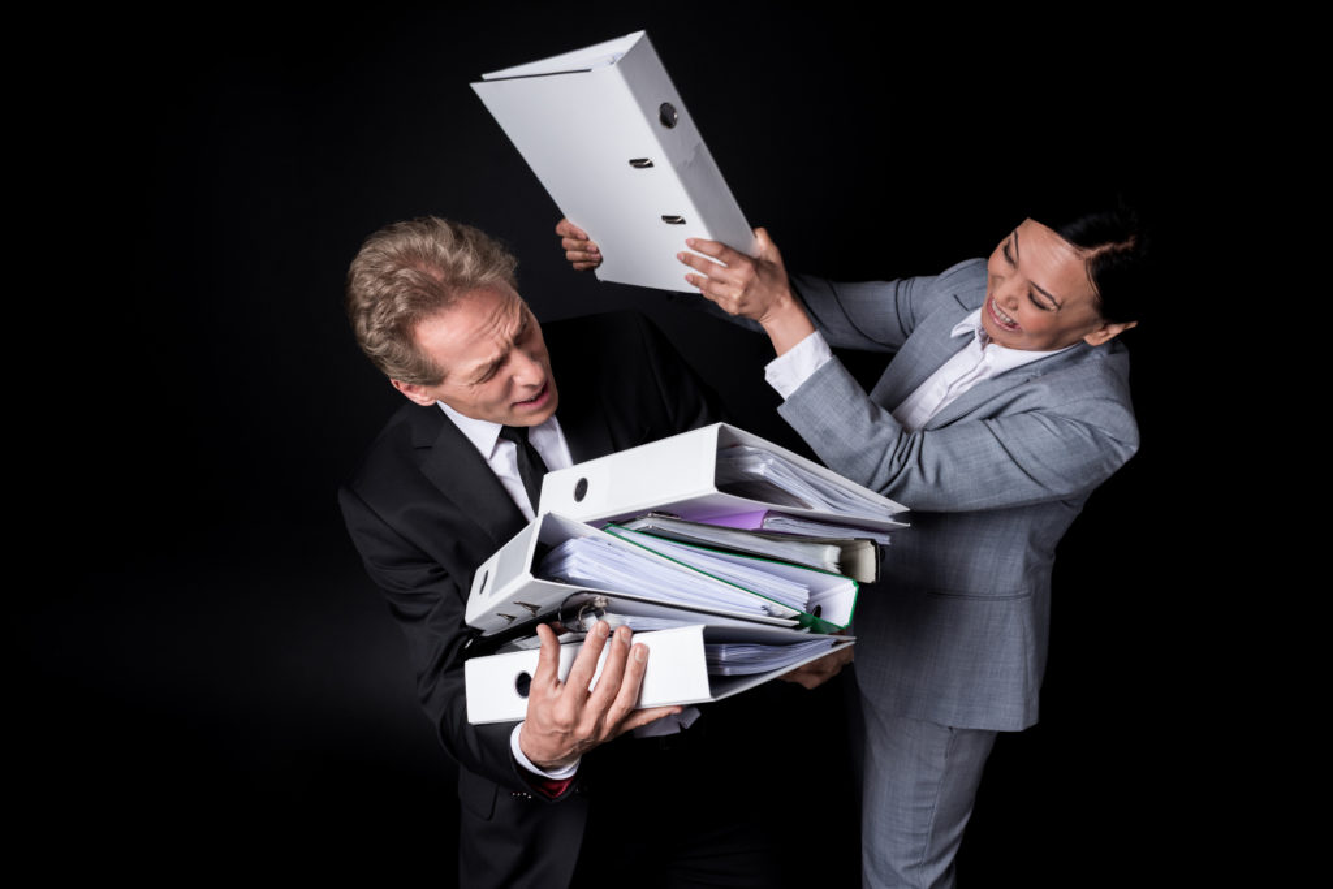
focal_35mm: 35
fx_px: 1296
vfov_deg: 37.9
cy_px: 444
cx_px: 666
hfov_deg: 54.4
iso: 160
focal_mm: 35
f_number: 5.6
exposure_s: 1/200
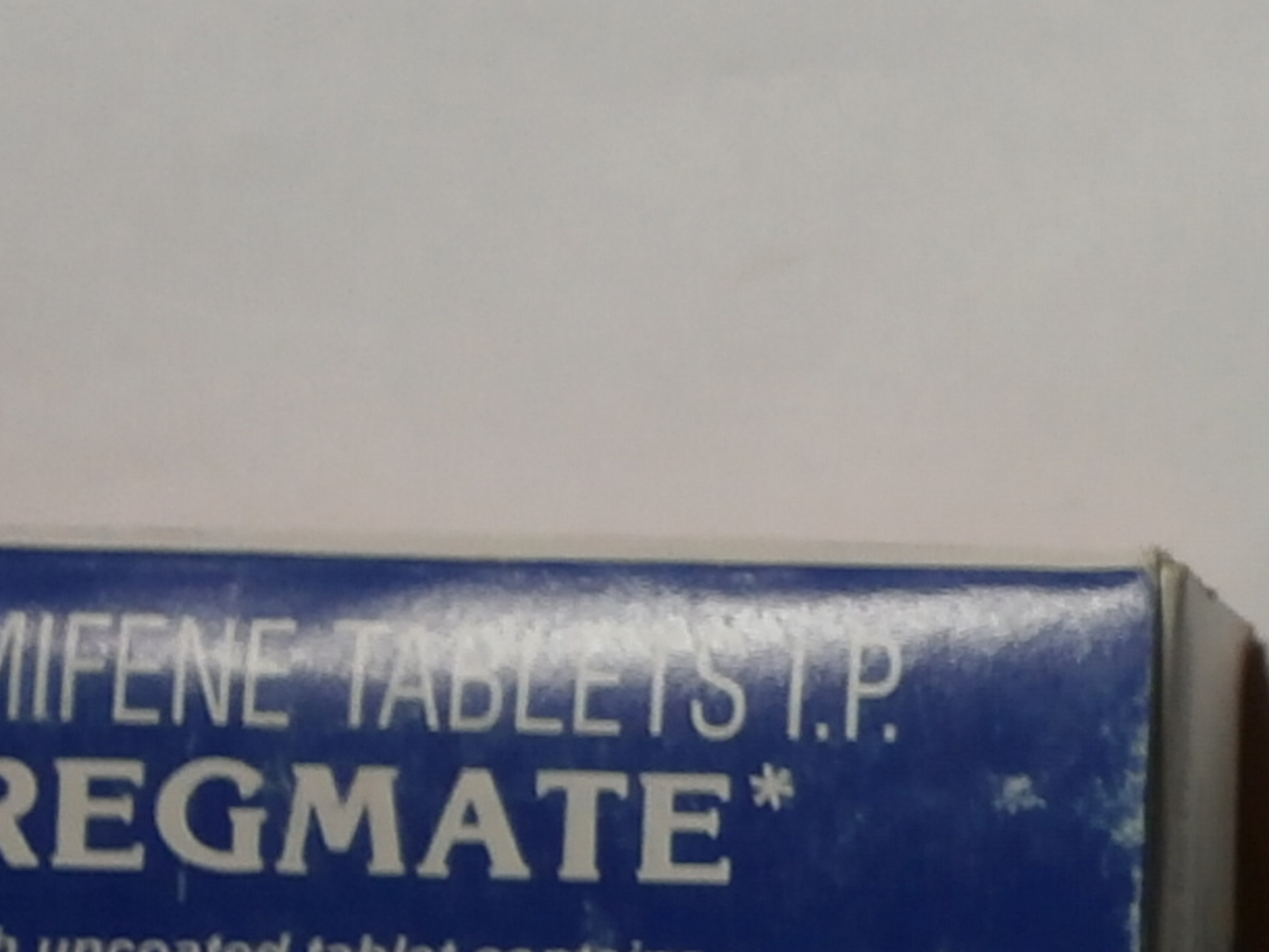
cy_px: 711
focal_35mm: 130
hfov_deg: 14.3
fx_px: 4768
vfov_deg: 11.4
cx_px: 1829
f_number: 2.9
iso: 80
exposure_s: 1/30
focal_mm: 5.5
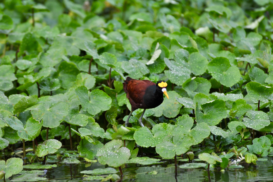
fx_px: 3408
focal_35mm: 450
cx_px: 136
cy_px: 91
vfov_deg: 3.0
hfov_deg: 4.6
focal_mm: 300
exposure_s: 1/400
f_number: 5.6
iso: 400
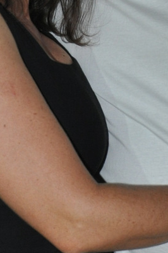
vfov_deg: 14.0
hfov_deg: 9.3
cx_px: 73
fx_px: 1031
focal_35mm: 147
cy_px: 119
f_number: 4
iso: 800
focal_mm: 28
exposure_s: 1/60
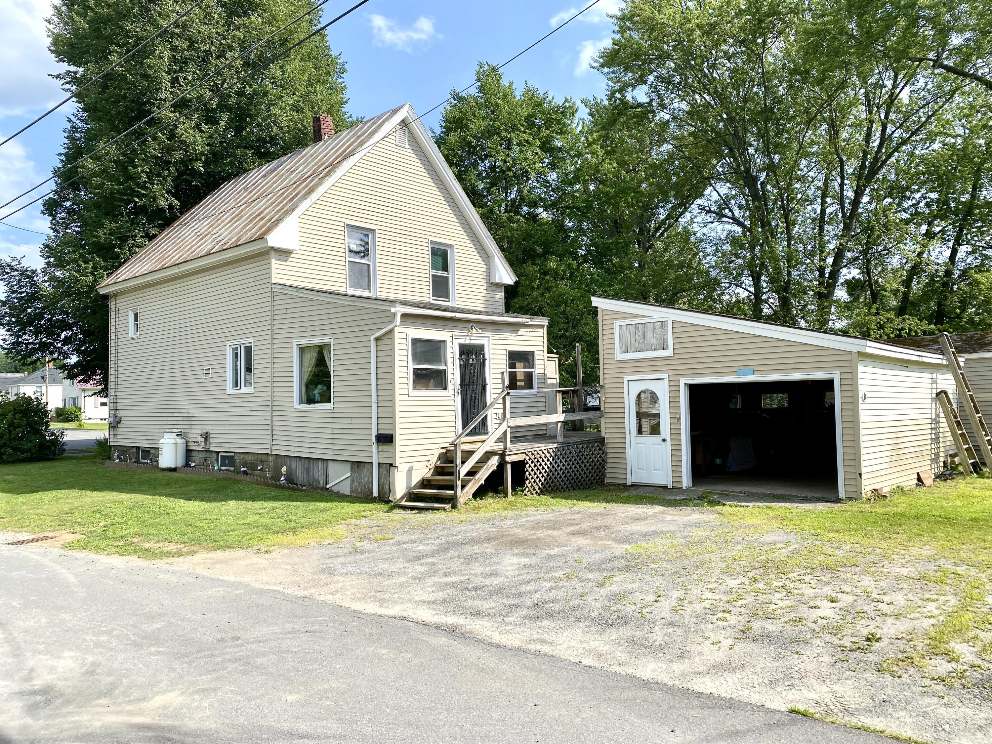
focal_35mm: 26
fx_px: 745
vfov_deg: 53.1
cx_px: 496
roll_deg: +0.2
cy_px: 372
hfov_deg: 67.3
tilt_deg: +3.4
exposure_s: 1/2571
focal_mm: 4.25
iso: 32
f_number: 1.8
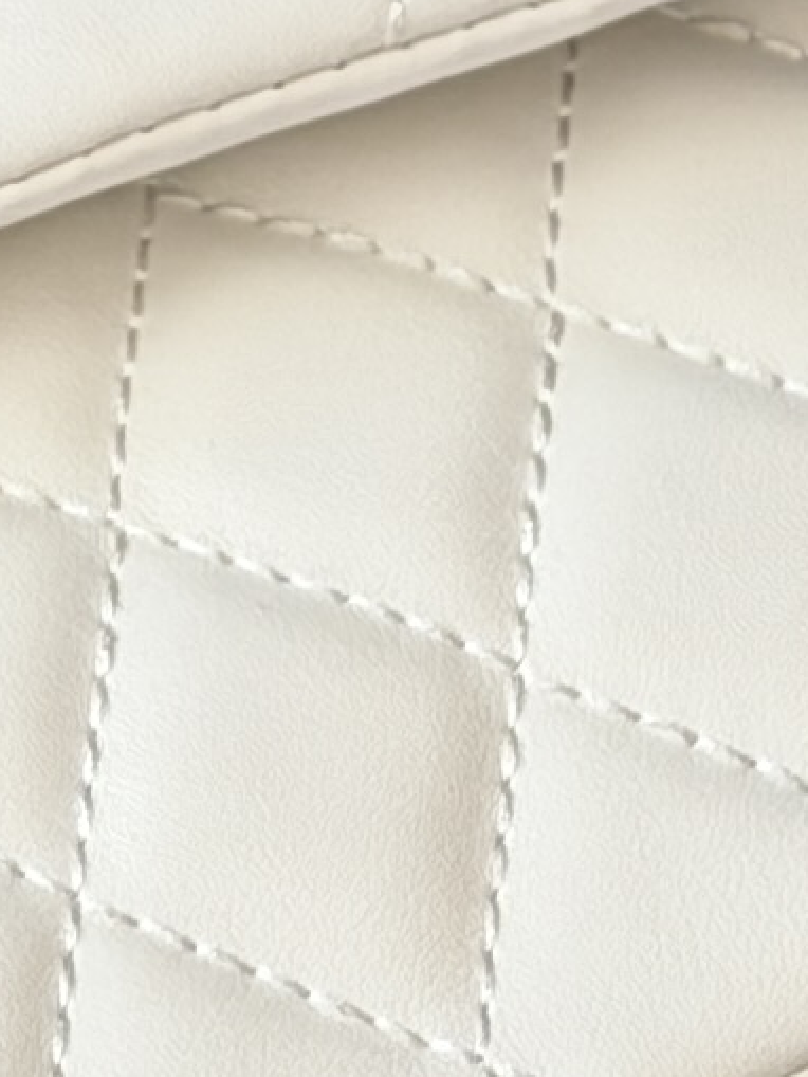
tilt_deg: -65.9
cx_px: -1430
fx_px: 11822
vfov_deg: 5.2
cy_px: -290
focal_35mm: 380
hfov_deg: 3.8
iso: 160
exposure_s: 1/60
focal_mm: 6.76
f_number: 1.78
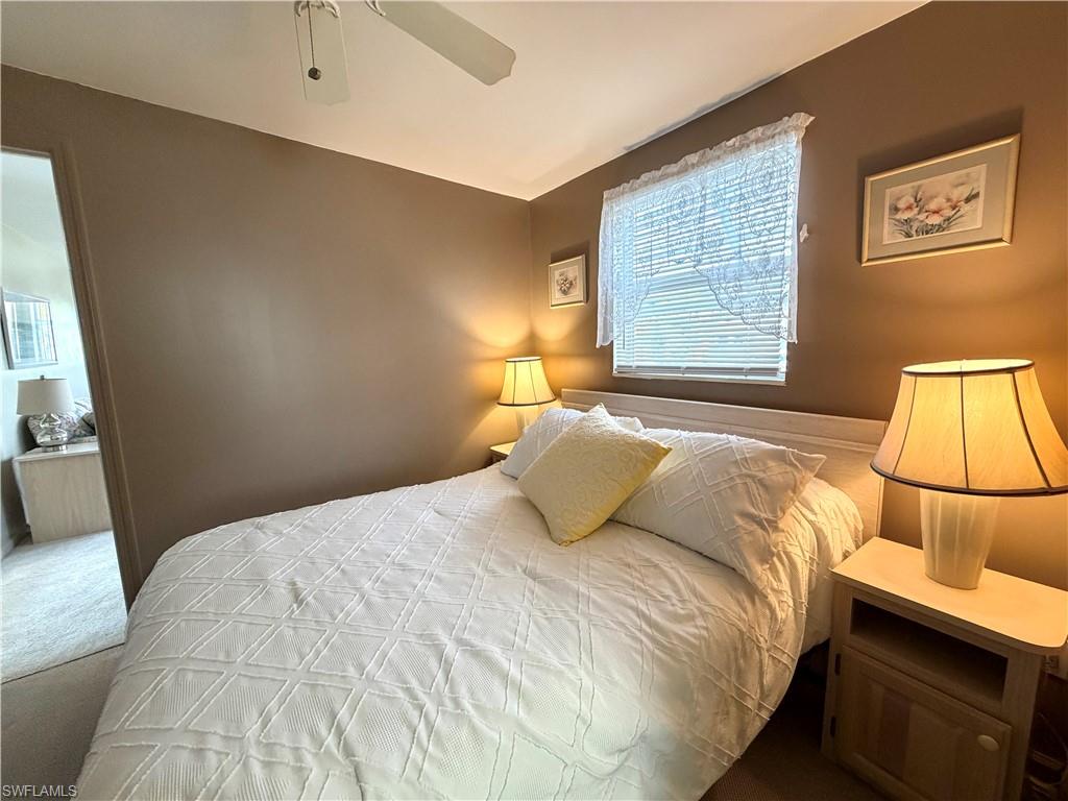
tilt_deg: -7.8
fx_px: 432
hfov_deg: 102.1
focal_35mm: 14
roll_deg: +2.3
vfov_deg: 85.7
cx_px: 534
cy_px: 400
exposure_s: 1/120
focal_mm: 2.22
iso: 320
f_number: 2.2
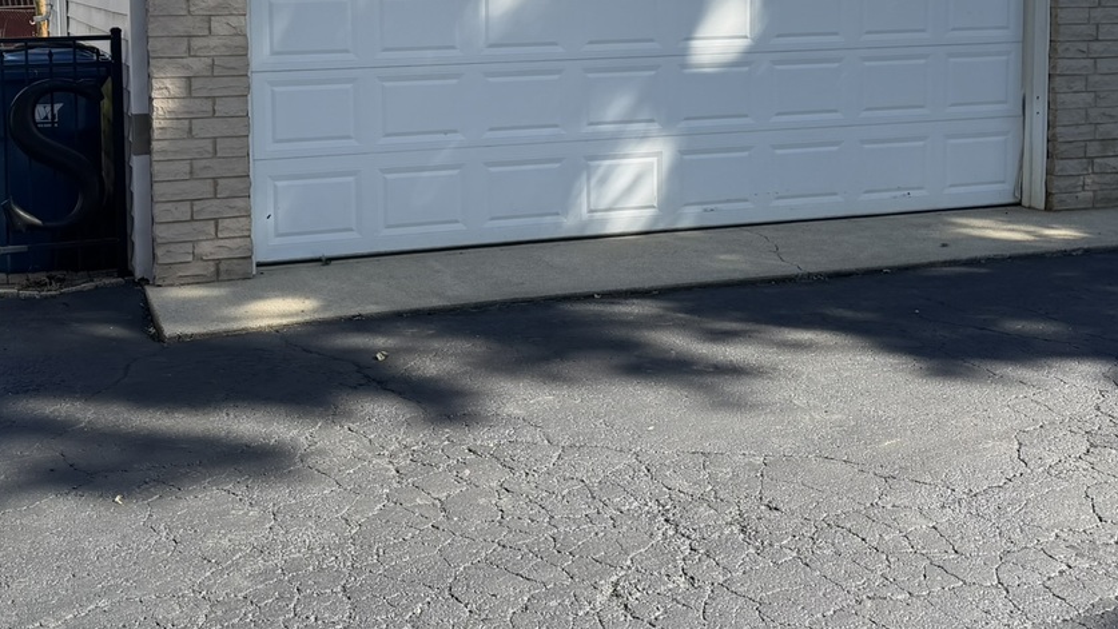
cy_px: 69
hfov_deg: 45.1
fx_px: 1334
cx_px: 417
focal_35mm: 45
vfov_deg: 25.7
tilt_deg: -5.3
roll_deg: +0.9
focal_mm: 6.76
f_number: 1.78
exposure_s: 1/2053
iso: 80
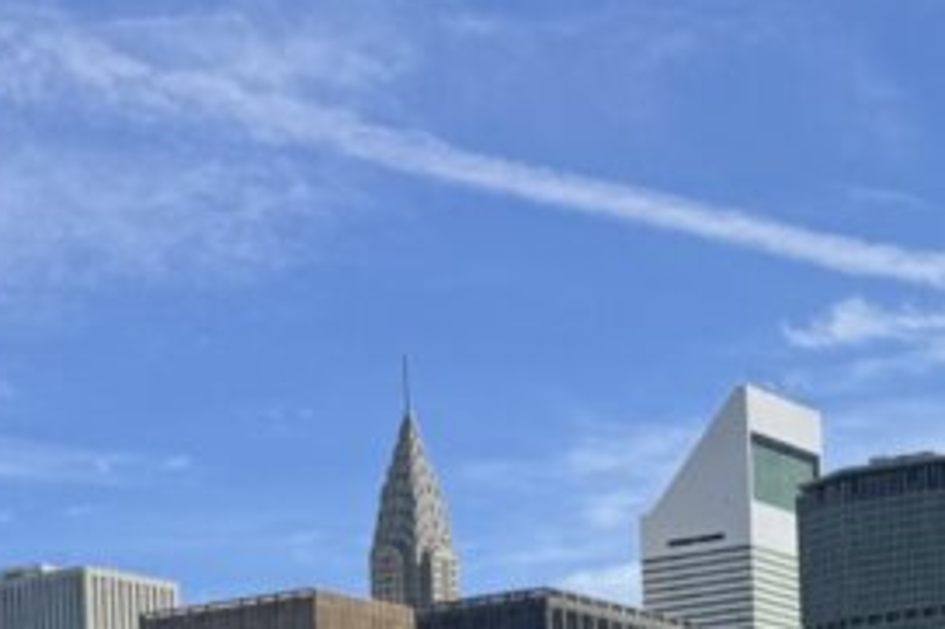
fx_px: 2466
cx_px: 1008
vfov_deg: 13.4
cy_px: 1049
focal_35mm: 94
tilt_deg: +0.1
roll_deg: +0.6
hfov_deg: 20.8
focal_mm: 6.76
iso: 80
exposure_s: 1/6410
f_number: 1.78
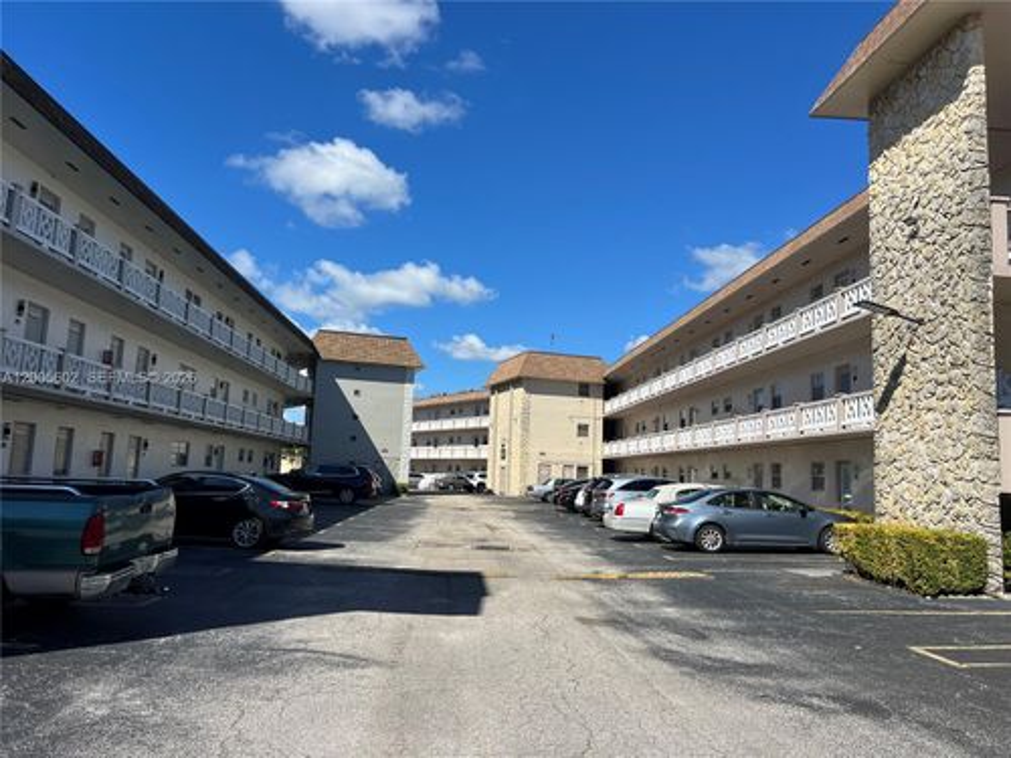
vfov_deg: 53.1
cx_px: 506
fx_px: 759
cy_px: 379
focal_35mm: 26
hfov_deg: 67.3
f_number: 1.5
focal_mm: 5.7
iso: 50
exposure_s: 1/5587
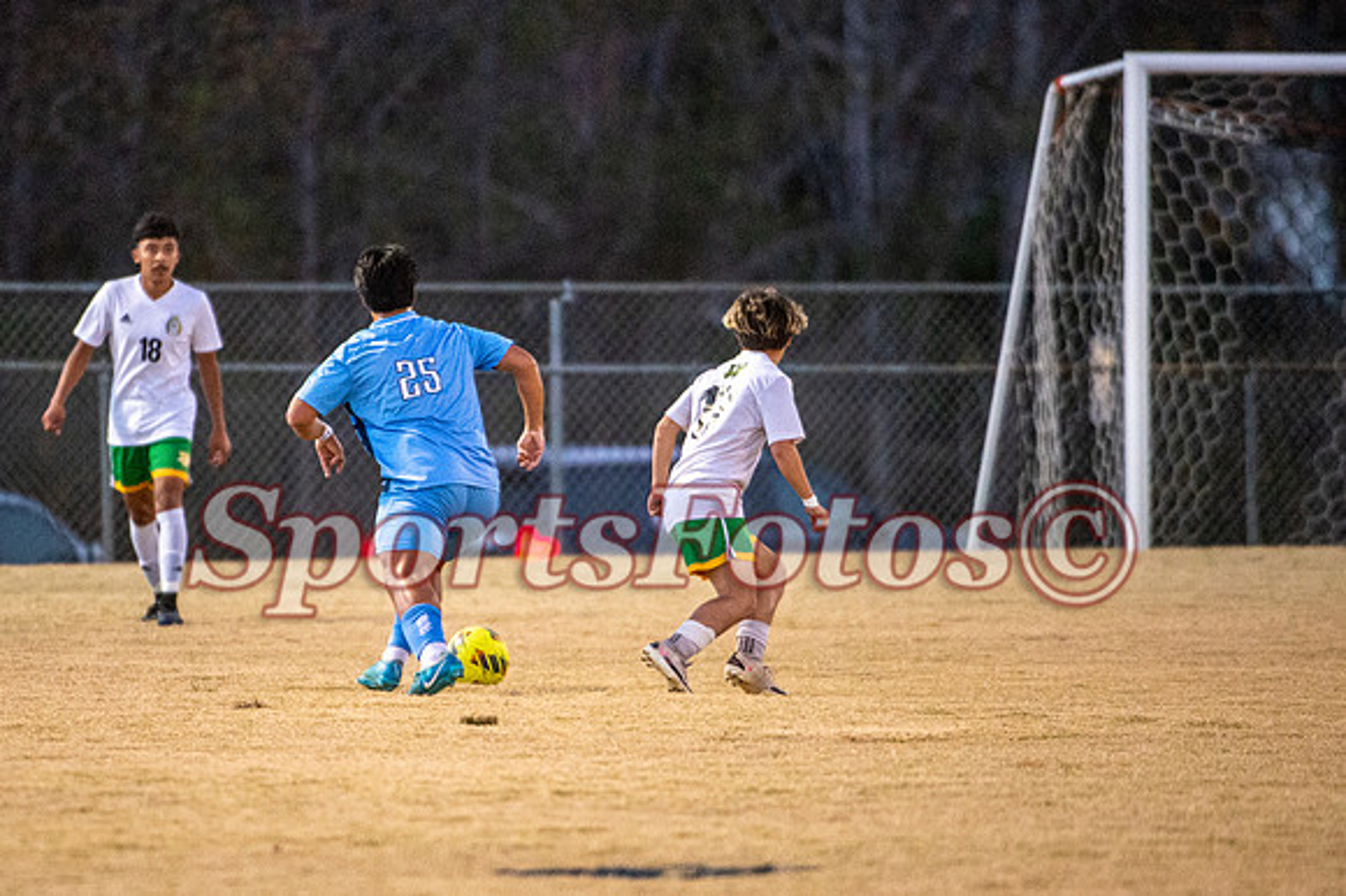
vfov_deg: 2.6
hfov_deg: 3.9
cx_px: 495
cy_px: 509
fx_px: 19968
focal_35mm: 534
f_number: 4
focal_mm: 400
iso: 5000
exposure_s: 1/1000
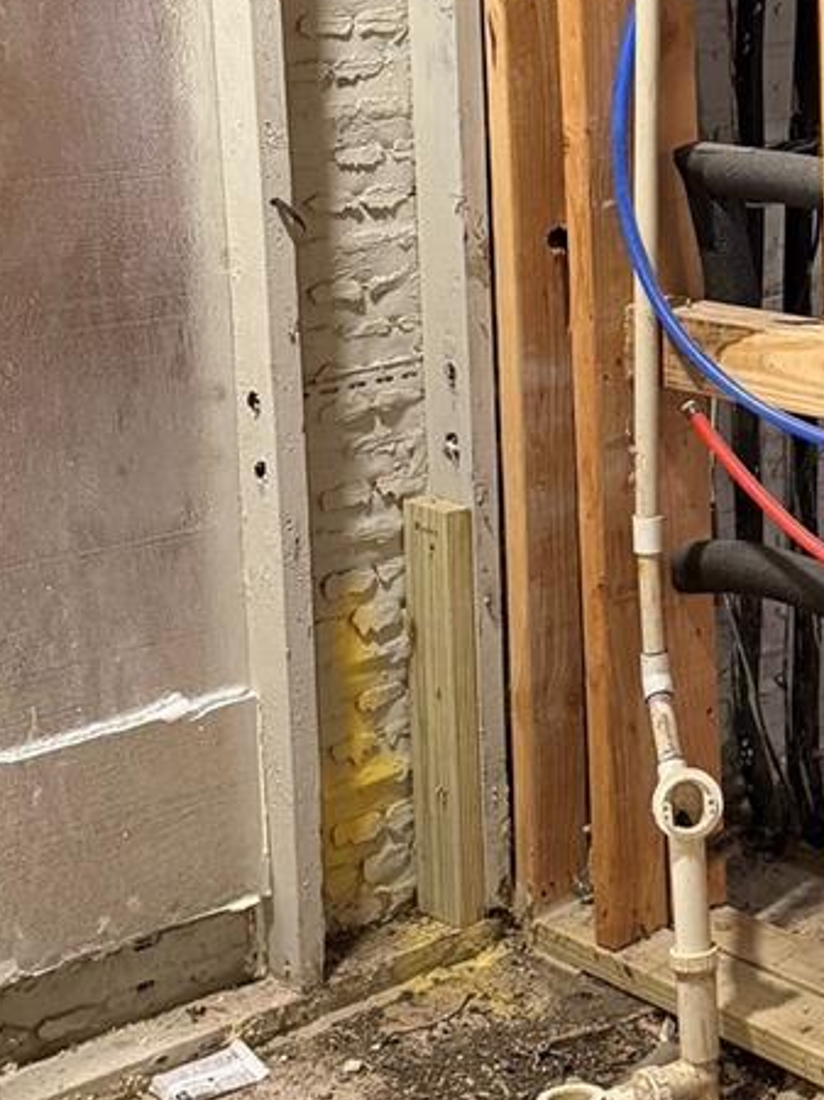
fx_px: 2605
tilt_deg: -10.7
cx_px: 765
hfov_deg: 17.7
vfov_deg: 23.6
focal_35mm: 82
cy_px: 276
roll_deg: +2.8
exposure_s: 1/60
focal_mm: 6.76
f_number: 1.78
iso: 400
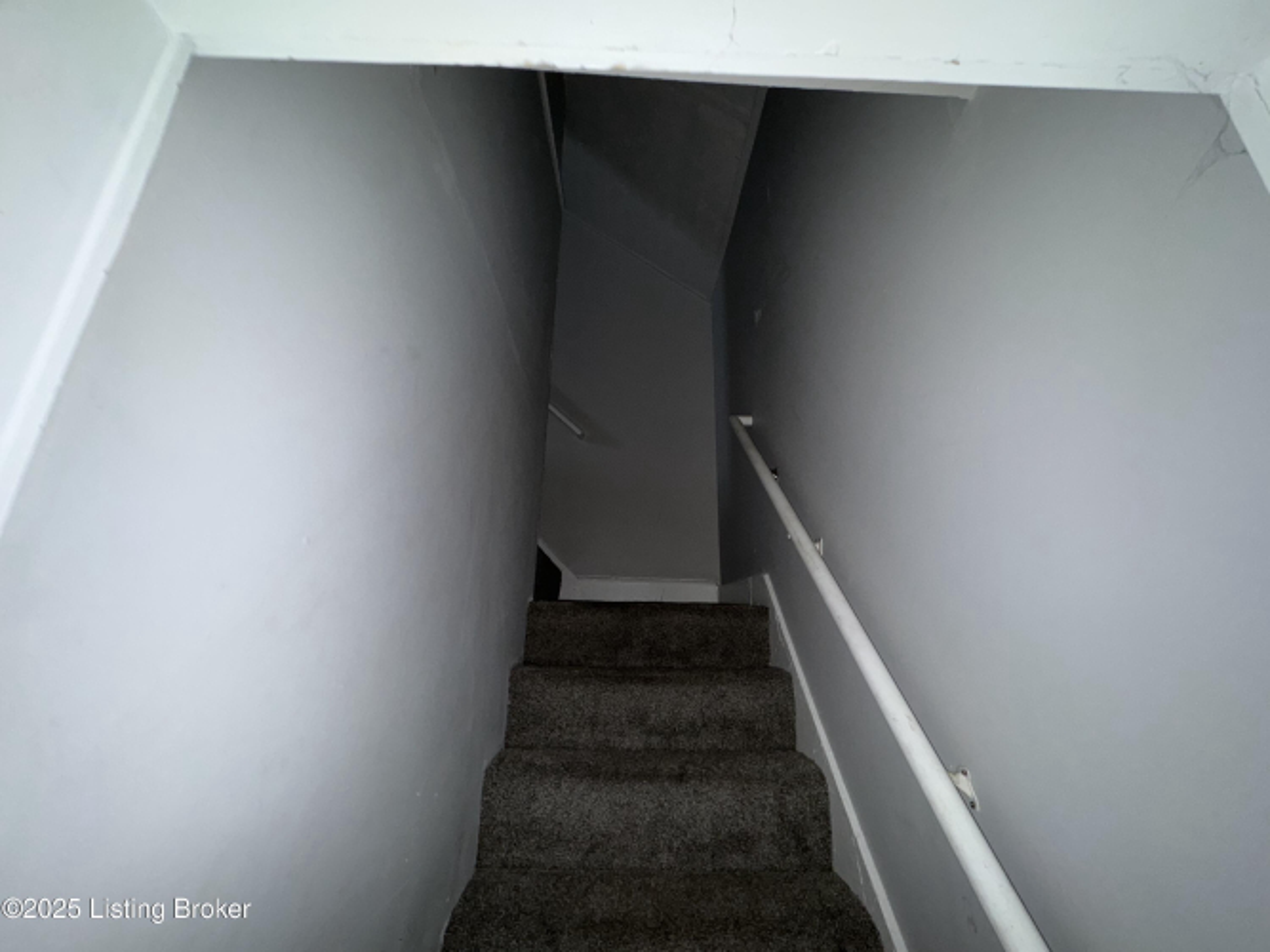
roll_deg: +0.2
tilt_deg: +19.3
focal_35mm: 14
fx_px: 514
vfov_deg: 85.7
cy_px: 476
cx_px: 635
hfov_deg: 102.1
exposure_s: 1/30
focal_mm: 2.22
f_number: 2.2
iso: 100
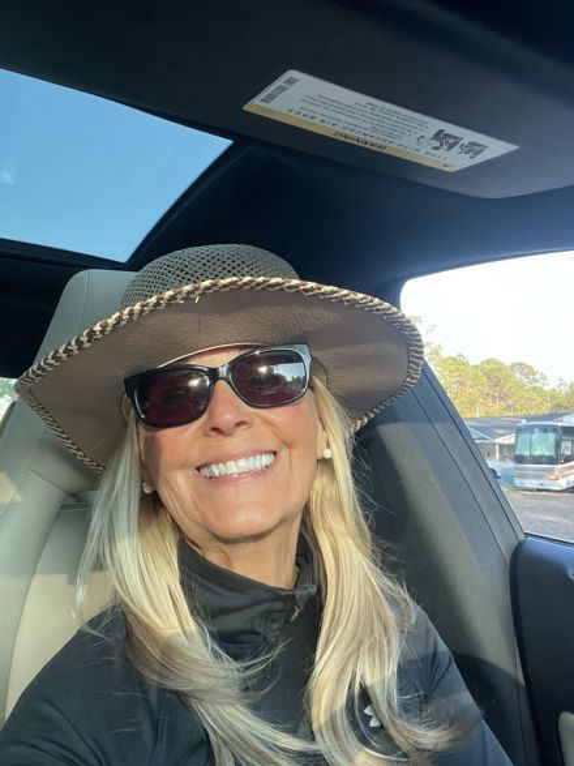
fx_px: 664
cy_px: 383
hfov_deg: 46.8
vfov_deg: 60.0
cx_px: 287
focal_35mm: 30
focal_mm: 2.71
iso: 80
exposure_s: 1/121
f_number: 2.2
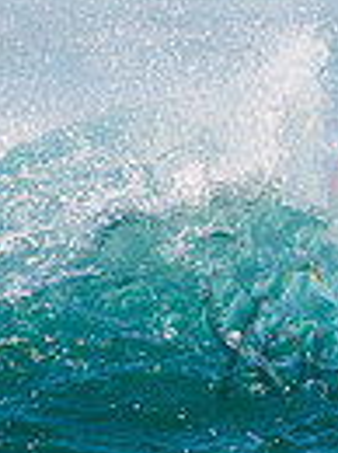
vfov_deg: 0.8
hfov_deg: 0.6
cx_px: 334
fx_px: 34392
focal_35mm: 2633
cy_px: 283
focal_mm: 500
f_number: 5.6
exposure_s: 1/2000
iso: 280
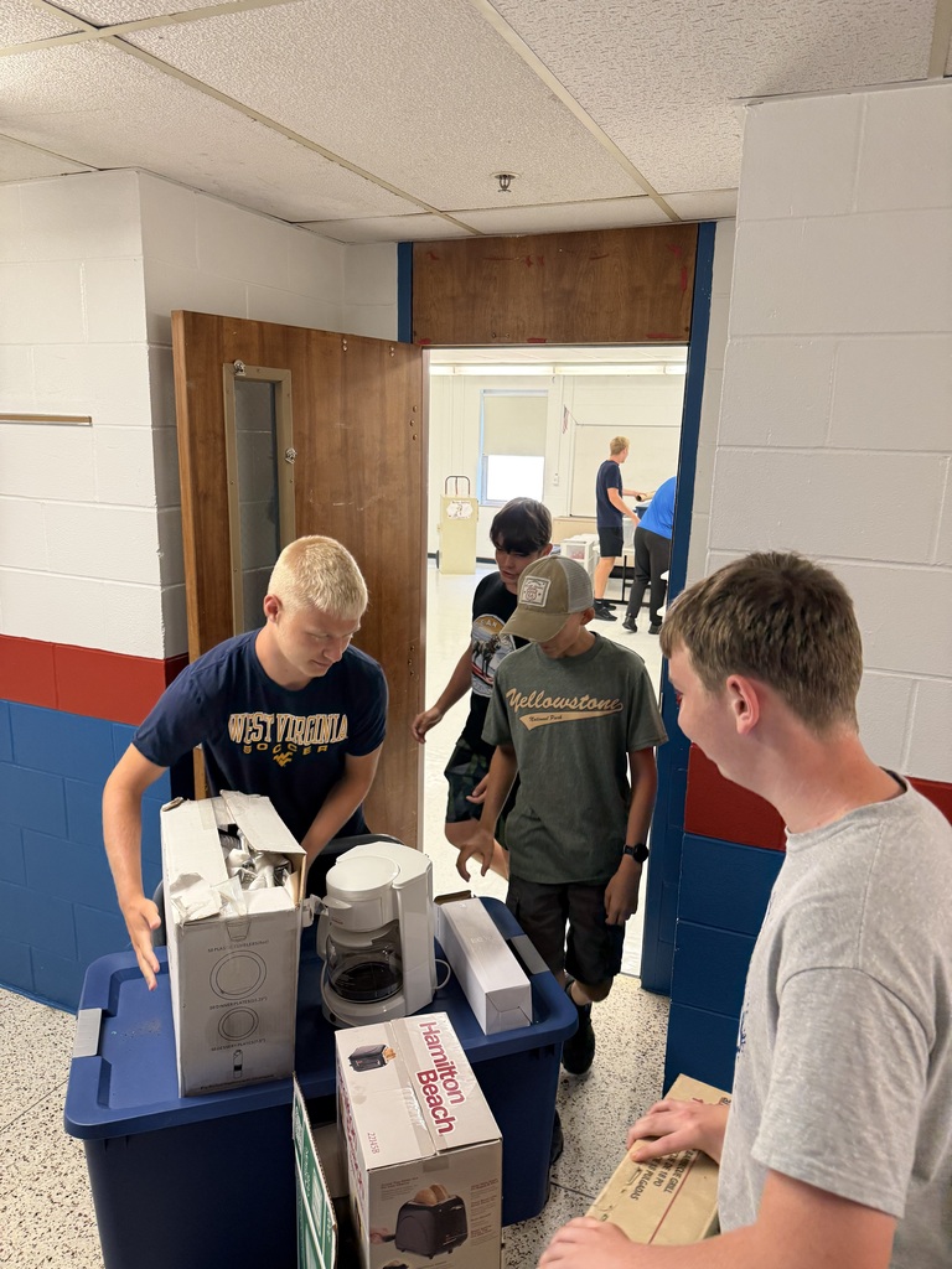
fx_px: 880
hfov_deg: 56.8
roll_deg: -1.8
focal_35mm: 24
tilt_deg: -12.4
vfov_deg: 71.6
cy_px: 634
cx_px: 476
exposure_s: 1/60
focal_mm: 6.76
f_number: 1.78
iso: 160
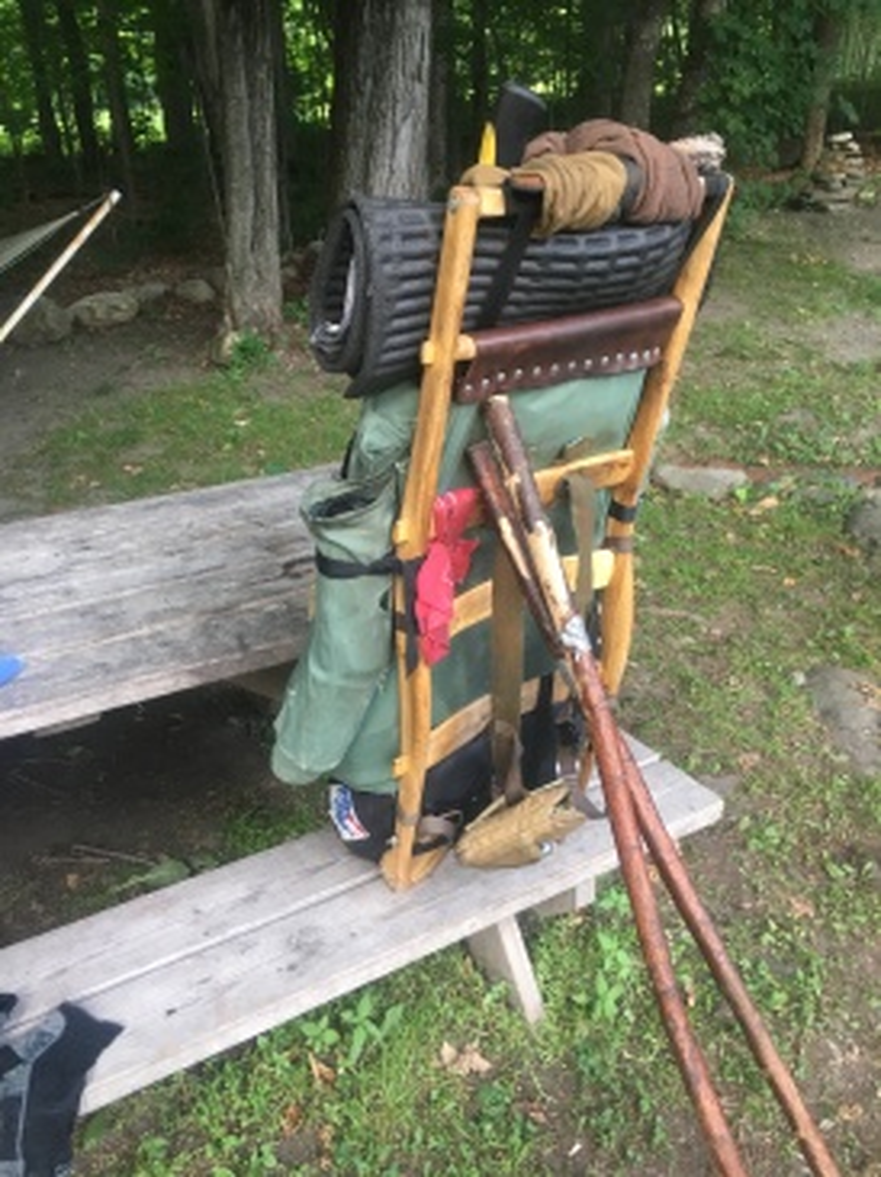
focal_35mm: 29
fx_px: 985
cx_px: 440
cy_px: 588
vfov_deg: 61.7
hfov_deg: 48.2
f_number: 2.2
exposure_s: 1/30
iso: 80
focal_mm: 4.15
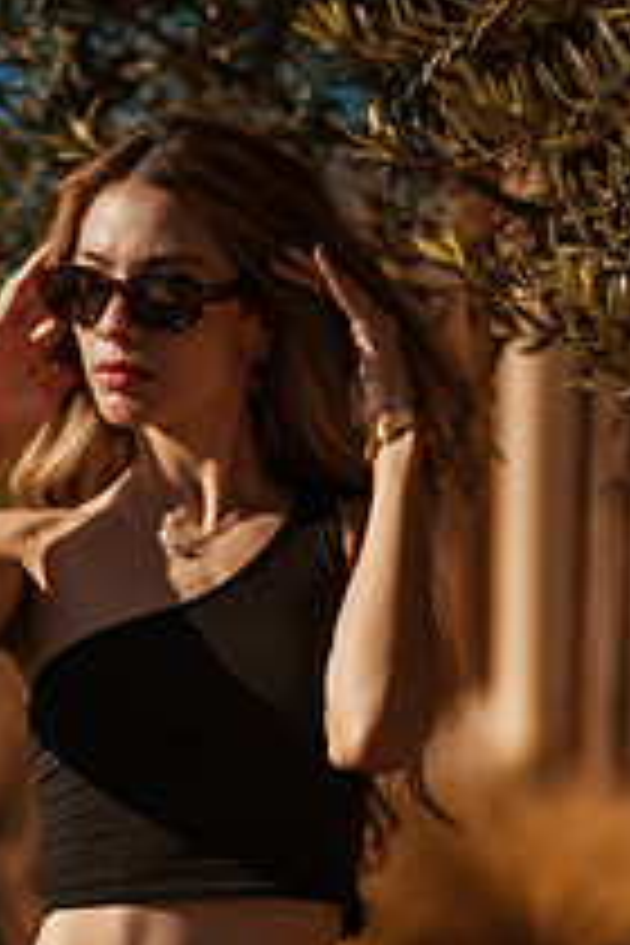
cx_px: 194
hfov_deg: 11.0
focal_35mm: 124
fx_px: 3255
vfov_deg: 16.4
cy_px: 752
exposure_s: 1/8000
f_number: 1.4
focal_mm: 58
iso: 50
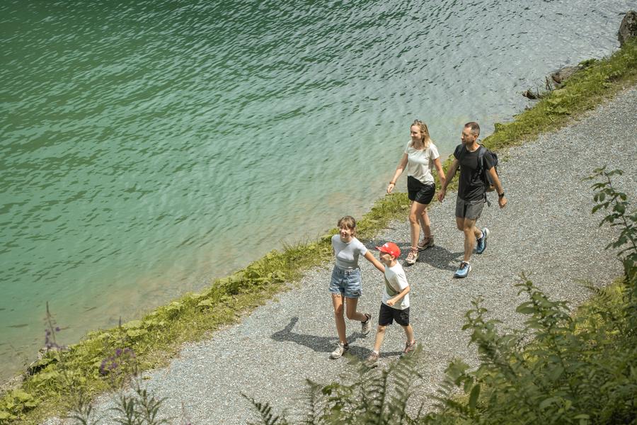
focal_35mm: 95
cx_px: 366
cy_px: 244
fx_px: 1687
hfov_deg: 21.4
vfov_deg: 14.3
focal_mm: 55
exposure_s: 1/1000
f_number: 4
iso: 160
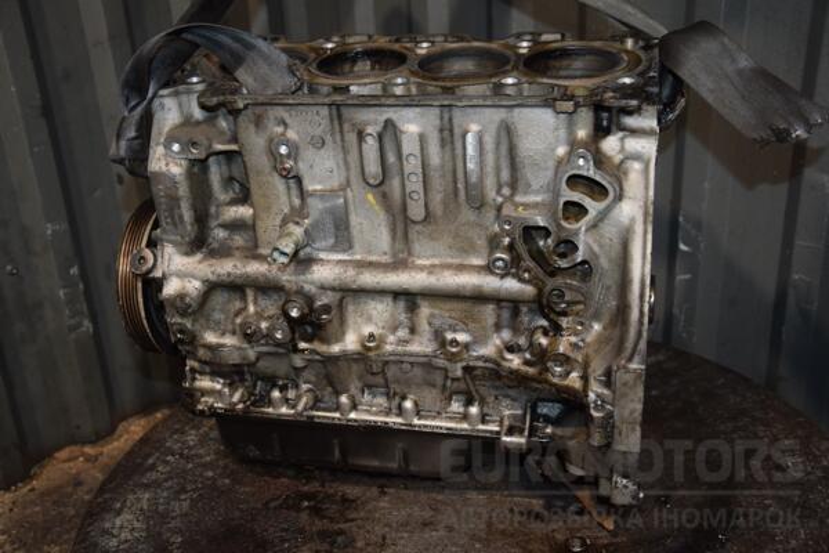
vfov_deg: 31.9
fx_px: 967
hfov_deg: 46.4
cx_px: 414
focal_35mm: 42
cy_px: 276
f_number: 5
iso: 800
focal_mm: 28
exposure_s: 1/60
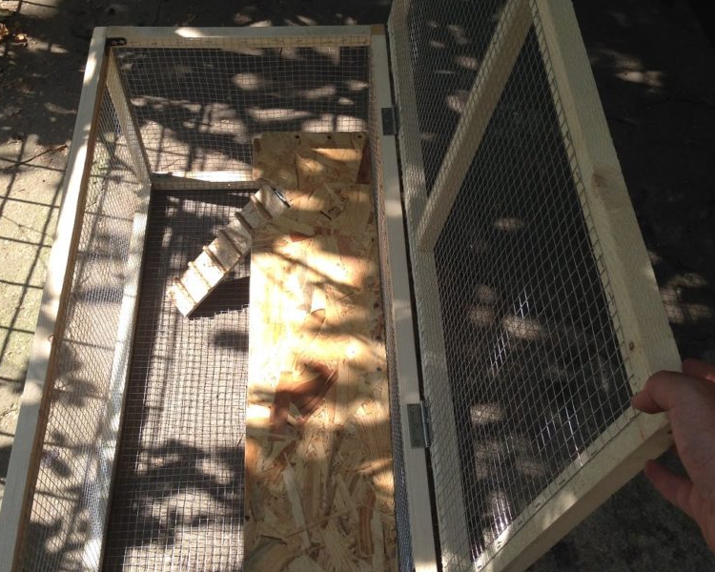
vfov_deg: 34.1
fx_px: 931
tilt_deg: -51.8
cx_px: 356
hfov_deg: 42.0
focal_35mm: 44
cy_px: 255
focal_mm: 4.12
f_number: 2.4
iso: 50
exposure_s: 1/347
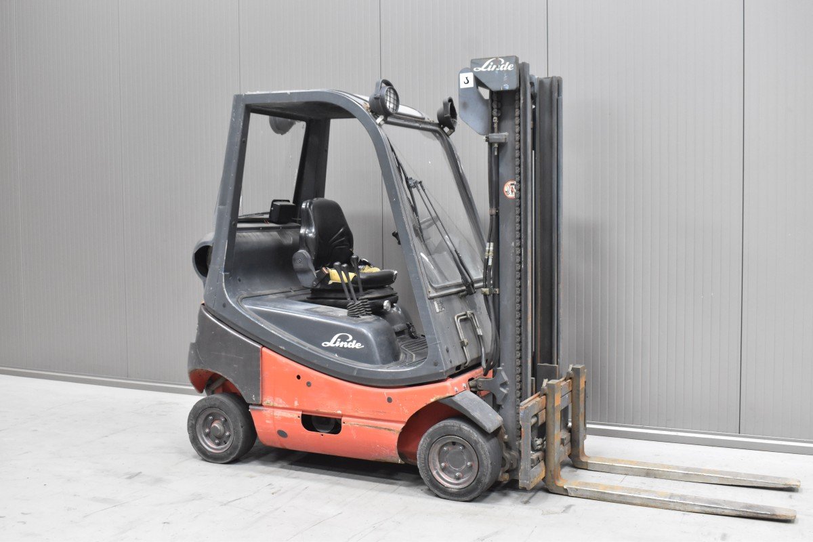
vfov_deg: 35.5
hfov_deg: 51.3
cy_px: 271
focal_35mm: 38
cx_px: 406
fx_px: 847
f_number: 5.6
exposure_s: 1/20
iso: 1600
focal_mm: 25
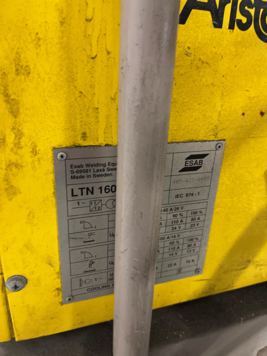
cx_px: 134
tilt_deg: -23.9
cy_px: 178
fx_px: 267
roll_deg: -3.4
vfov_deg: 67.3
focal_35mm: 26
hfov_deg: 53.0
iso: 400
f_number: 1.6
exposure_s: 1/33
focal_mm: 5.1
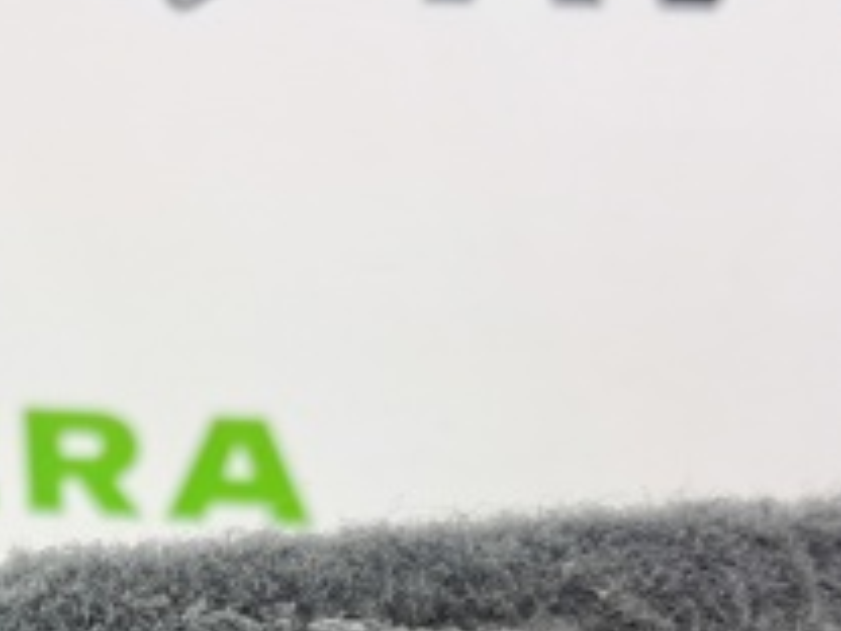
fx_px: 2016
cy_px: 775
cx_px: 125
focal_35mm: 83
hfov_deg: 23.1
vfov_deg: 16.9
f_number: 1.8
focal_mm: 4
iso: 64
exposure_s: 1/50
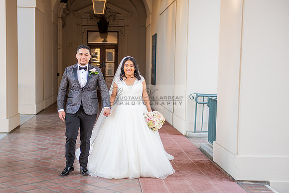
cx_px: 127
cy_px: 106
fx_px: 469
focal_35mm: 58
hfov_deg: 34.2
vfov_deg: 23.2
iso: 500
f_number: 2.8
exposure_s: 1/250
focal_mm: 50
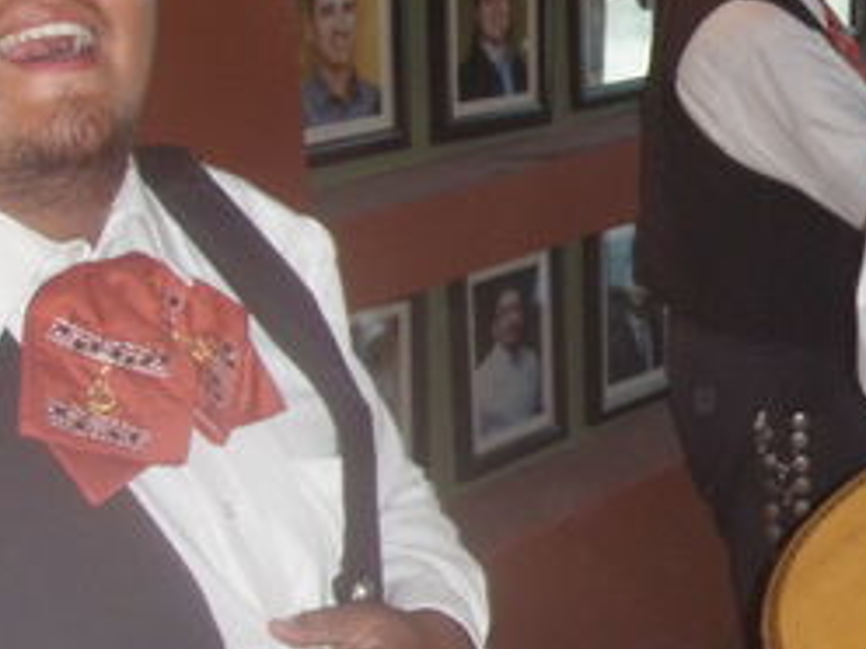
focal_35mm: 98
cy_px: 230
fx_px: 2452
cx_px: 1027
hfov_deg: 19.0
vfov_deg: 15.1
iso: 200
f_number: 3.5
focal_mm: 6.7
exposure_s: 1/30
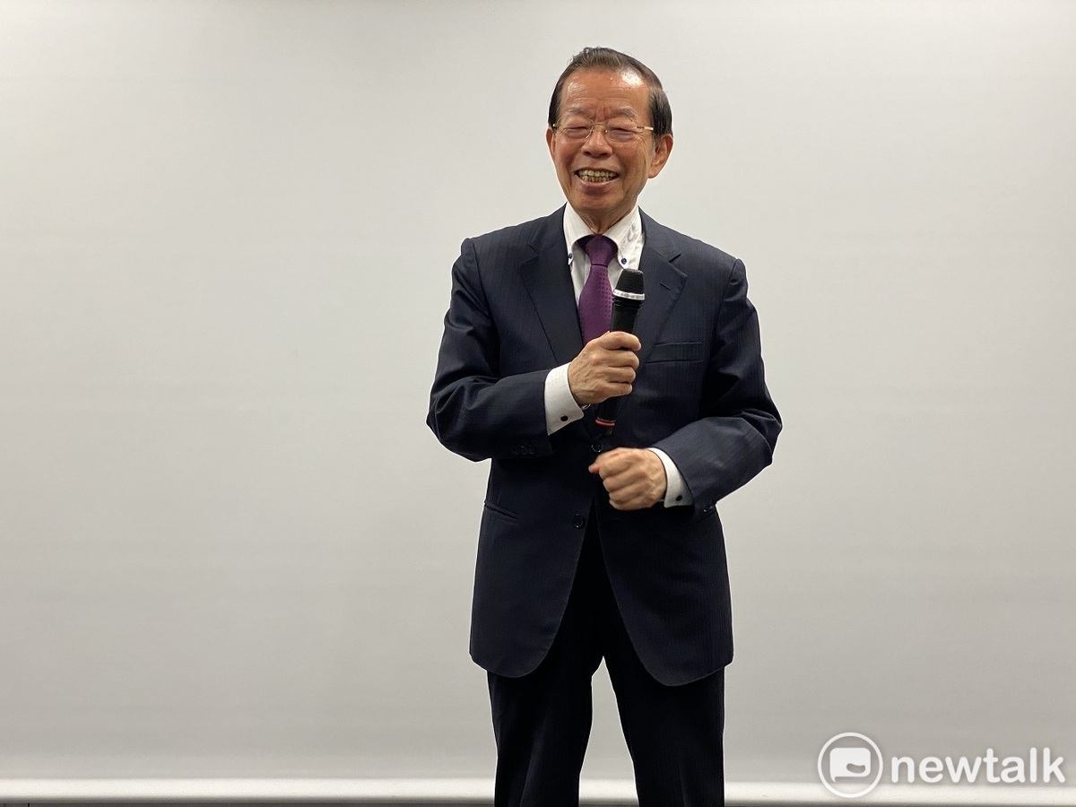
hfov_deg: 36.8
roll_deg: -1.6
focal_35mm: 52
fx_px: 1616
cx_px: 538
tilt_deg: +2.1
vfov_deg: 28.0
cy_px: 404
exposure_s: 1/100
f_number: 2
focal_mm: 6
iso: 100
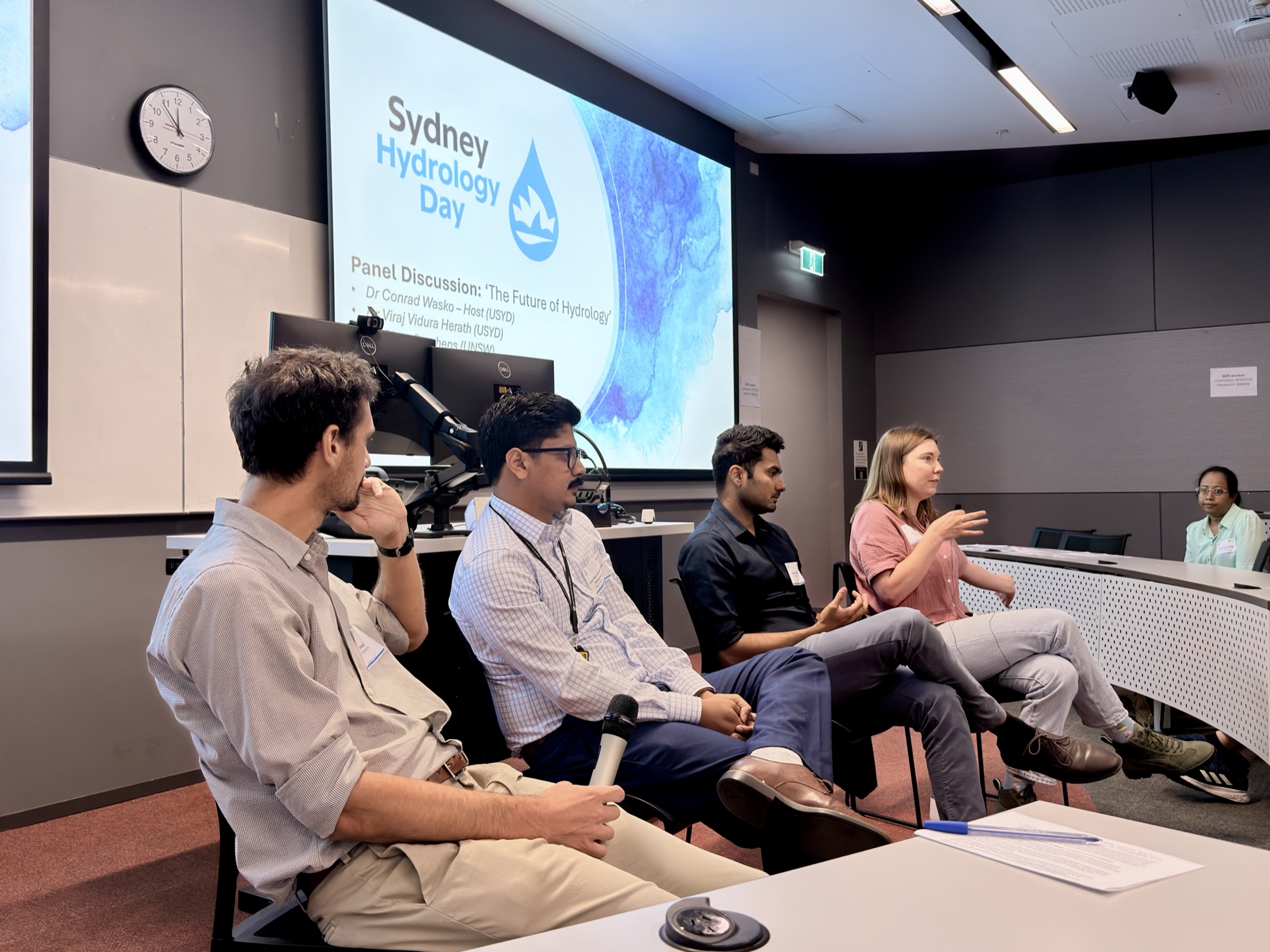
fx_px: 1064
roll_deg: +0.9
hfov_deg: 61.7
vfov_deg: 48.2
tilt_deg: +1.5
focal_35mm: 29
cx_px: 625
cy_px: 491
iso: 64
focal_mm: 6.76
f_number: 1.78
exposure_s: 1/53
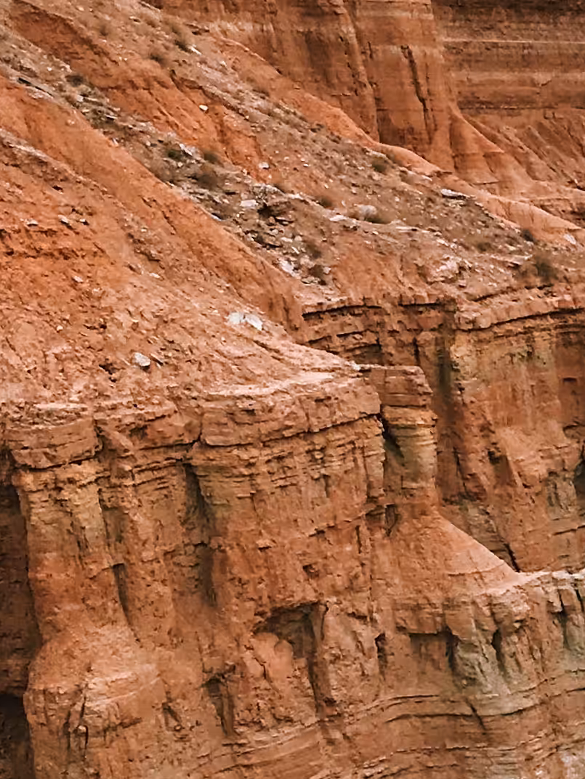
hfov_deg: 12.4
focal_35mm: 109
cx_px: 1064
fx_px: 2456
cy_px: 648
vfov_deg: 17.9
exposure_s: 1/1083
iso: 25
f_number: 2.2
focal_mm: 4.15
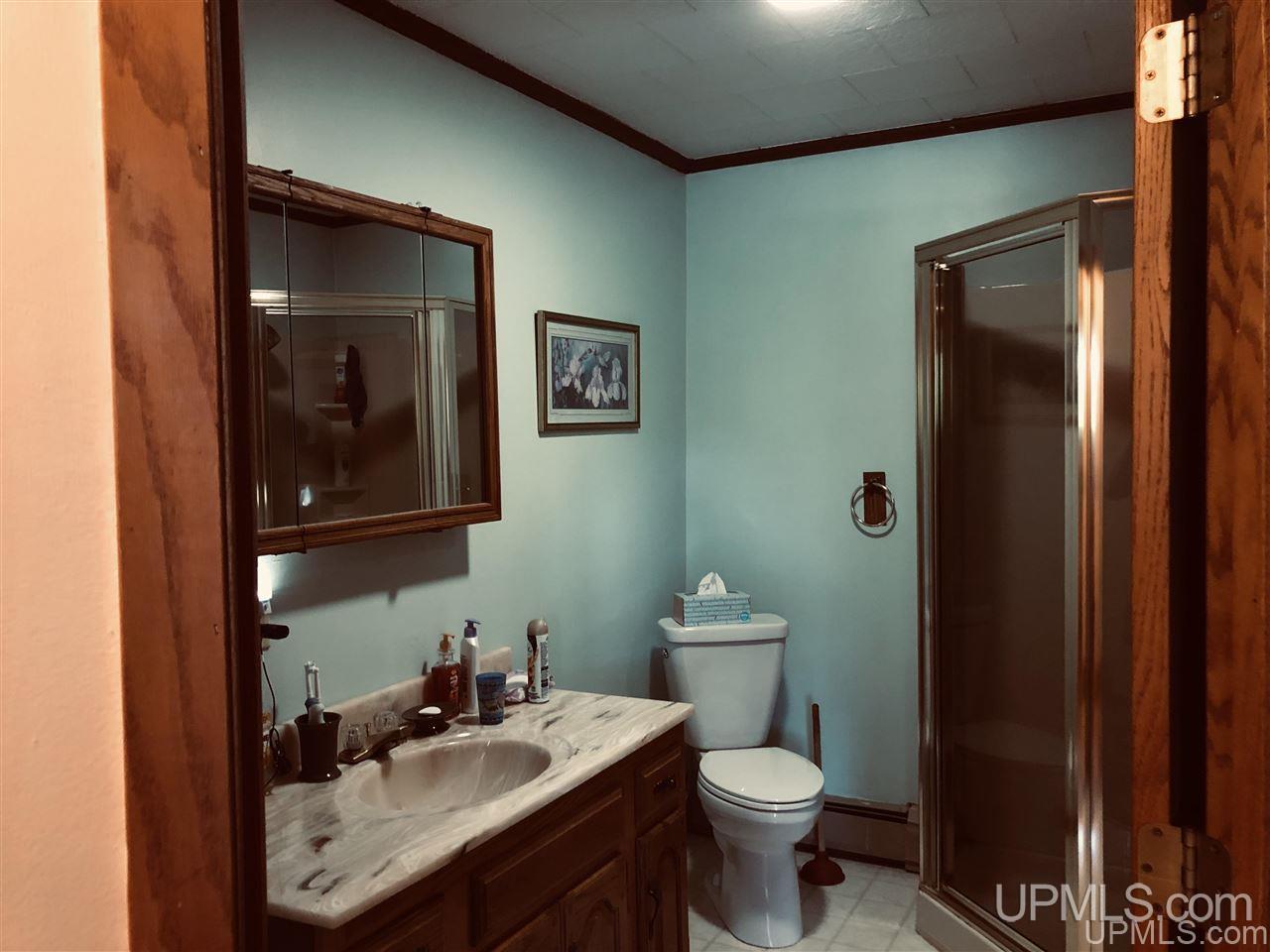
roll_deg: +1.2
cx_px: 635
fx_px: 1027
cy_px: 476
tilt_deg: -4.4
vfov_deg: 49.7
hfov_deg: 63.4
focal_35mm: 28
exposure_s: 1/7
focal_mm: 3.99
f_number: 1.8
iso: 80
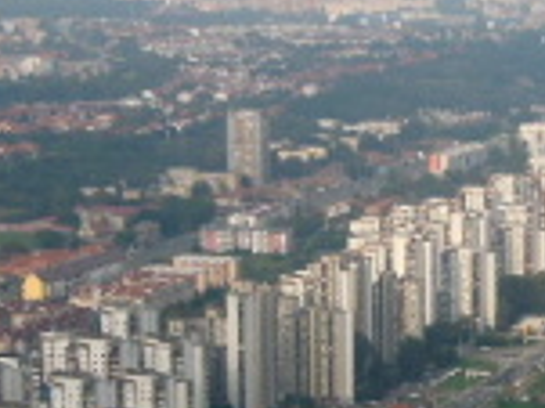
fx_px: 2501
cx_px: 624
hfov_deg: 12.2
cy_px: 359
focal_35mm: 159
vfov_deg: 9.3
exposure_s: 1/500
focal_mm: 8.7
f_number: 4
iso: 100
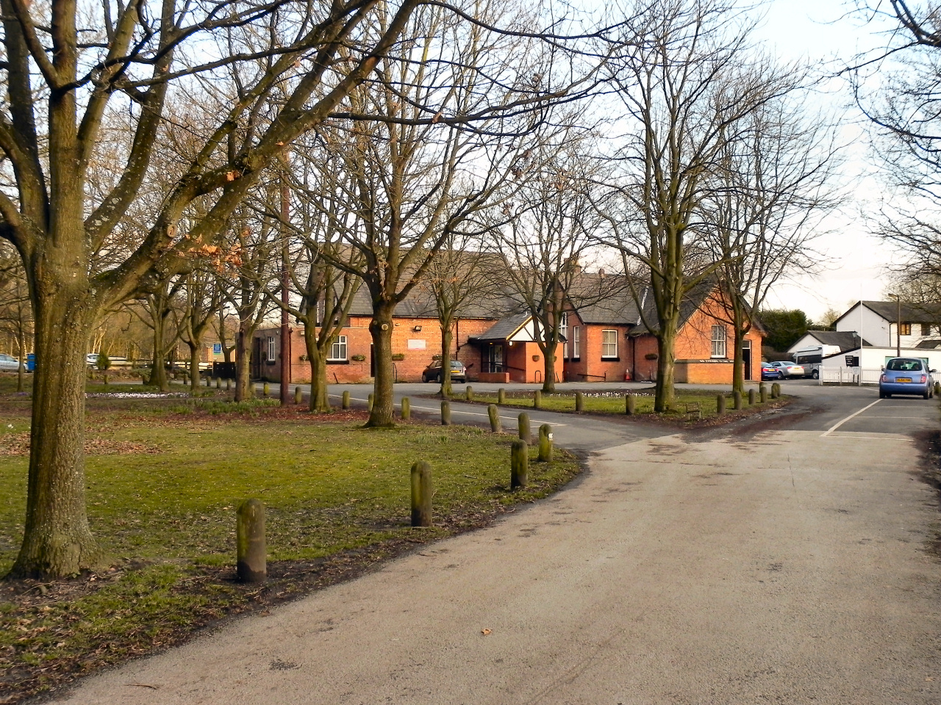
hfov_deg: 50.1
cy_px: 352
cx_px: 470
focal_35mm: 37
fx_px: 1006
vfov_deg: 38.7
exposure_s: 1/126
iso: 160
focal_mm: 6.6
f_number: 4
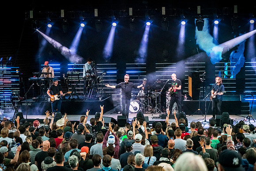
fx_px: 619
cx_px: 128
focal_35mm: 87
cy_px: 86
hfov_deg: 23.4
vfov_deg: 15.7
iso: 5000
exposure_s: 1/400
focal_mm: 87
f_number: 4
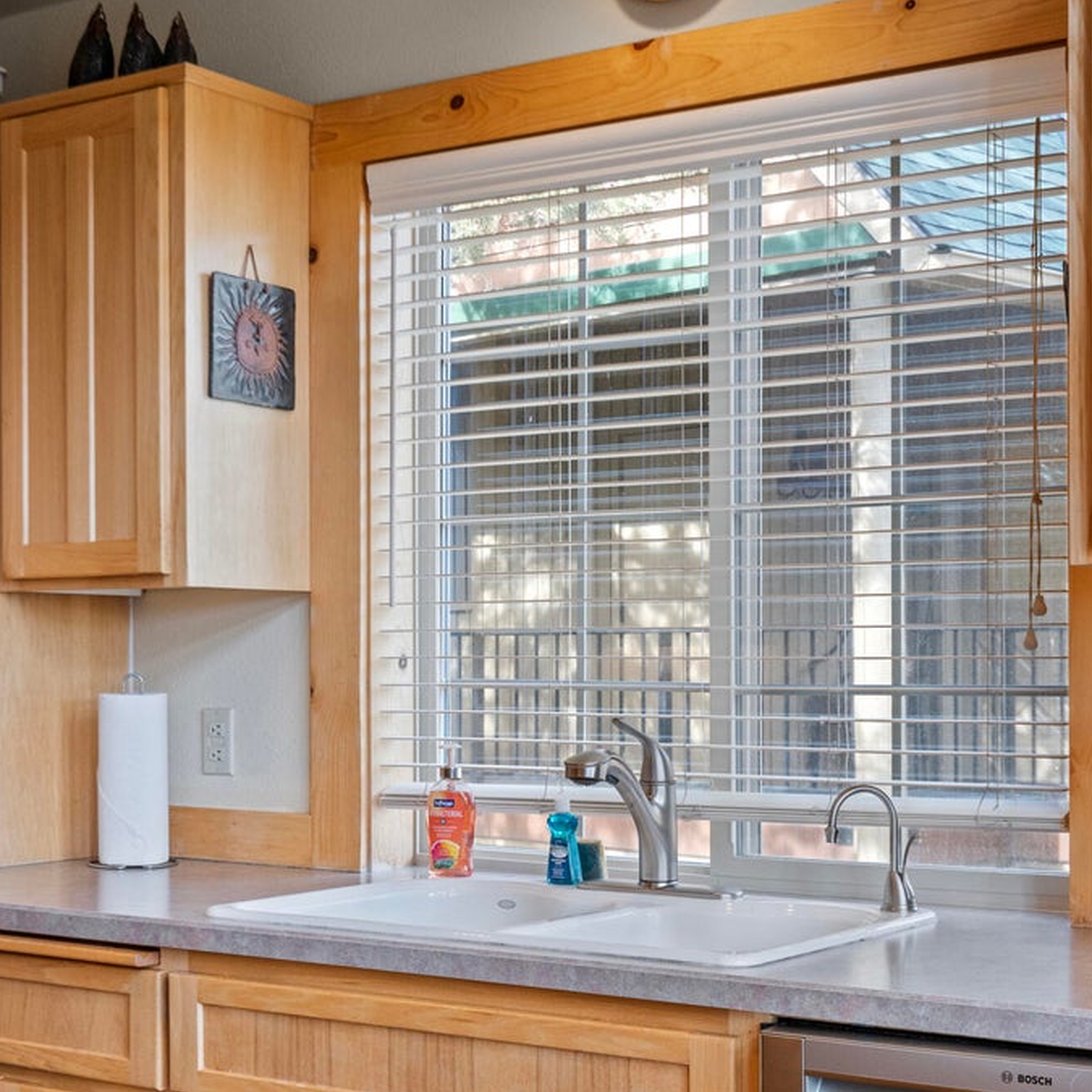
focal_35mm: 56
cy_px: 736
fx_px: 1999
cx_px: 476
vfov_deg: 30.3
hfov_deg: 30.5
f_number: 8
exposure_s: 1/40
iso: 200
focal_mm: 29
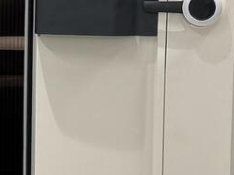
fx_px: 1021
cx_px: -65
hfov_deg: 12.7
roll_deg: +0.2
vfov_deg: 9.8
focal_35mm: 151
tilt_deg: -5.8
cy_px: 56
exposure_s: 1/121
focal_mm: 5.96
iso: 50
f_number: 1.6
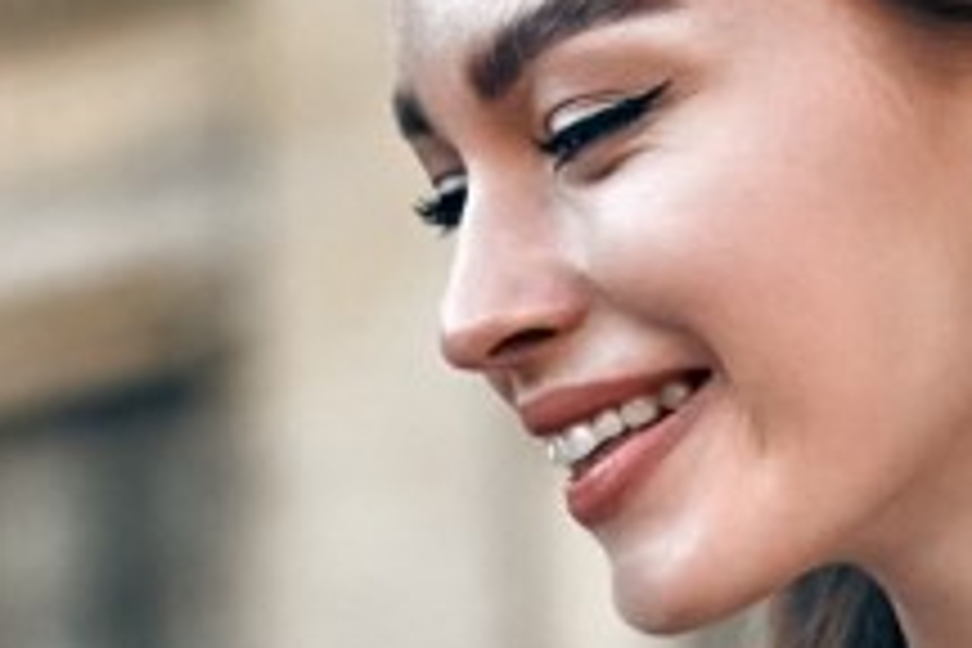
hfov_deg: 7.7
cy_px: 1377
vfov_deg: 5.1
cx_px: -662
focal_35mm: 262
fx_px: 7073
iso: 500
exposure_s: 1/5000
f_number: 1.6
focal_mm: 35
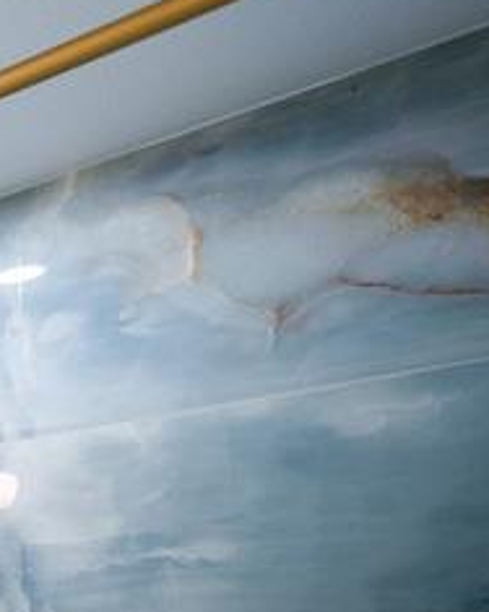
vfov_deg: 31.9
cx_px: -796
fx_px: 886
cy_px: 728
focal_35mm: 49
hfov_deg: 13.5
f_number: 4
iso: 640
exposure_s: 1/500
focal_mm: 12
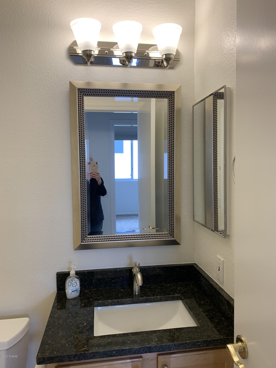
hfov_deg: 53.1
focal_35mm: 26
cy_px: 184
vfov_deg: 67.3
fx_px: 276
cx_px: 138
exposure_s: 1/120
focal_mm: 4.25
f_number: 1.8
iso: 64
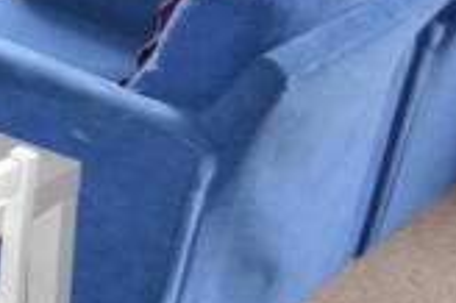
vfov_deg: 11.5
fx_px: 1367
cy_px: -277
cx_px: -413
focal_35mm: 108
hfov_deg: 15.6
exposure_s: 1/60
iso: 400
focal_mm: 18
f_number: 4
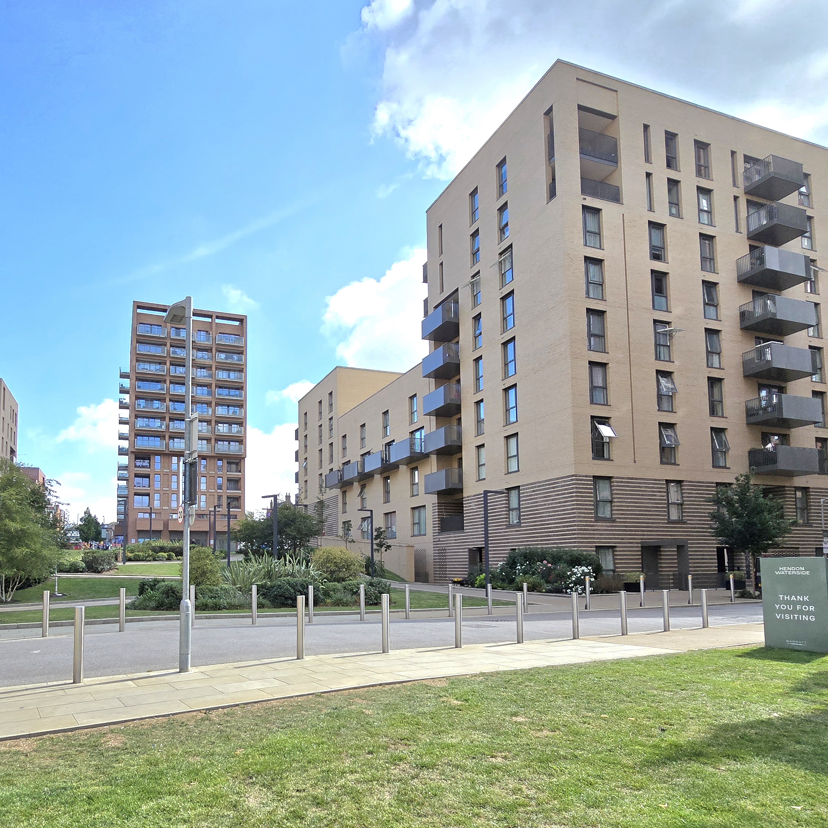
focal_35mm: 20
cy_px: 516
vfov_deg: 73.6
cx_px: 318
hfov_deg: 73.7
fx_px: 541
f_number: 2.2
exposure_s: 1/2000
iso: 50
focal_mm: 2.2
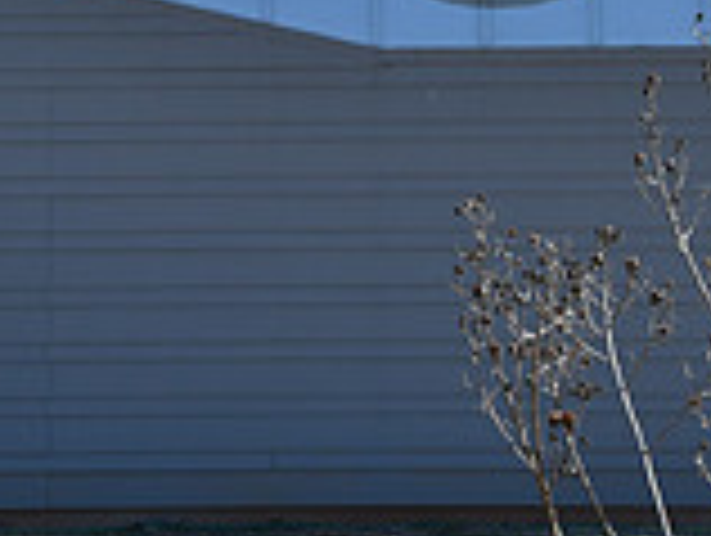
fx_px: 4135
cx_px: 243
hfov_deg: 9.8
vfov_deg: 7.3
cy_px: -164
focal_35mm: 201
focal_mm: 38
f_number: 9
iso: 100
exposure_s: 1/320
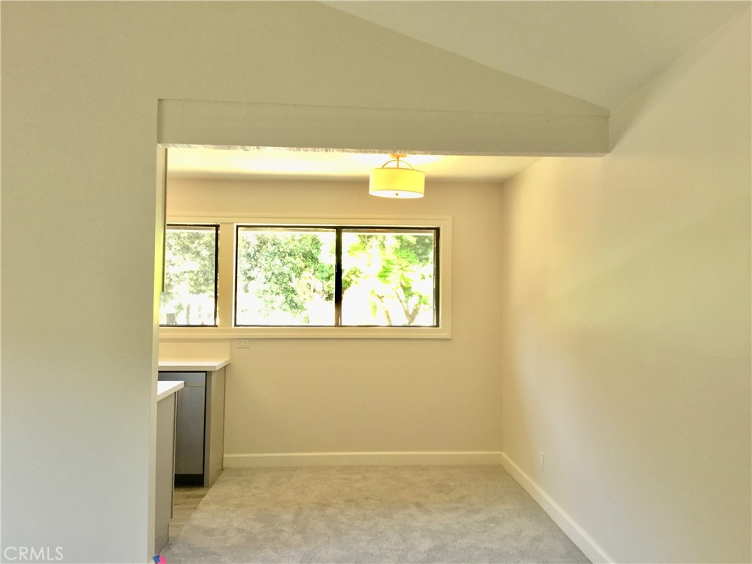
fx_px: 673
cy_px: 282
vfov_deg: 45.4
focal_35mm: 31
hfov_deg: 58.4
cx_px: 376
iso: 64
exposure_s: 1/30
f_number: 2.4
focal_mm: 3.3
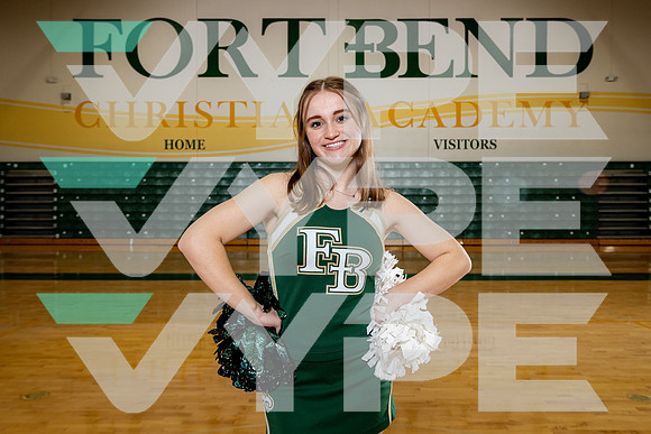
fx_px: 580
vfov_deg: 41.1
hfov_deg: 58.6
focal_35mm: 32
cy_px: 209
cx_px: 327
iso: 640
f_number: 5.6
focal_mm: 30
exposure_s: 1/250
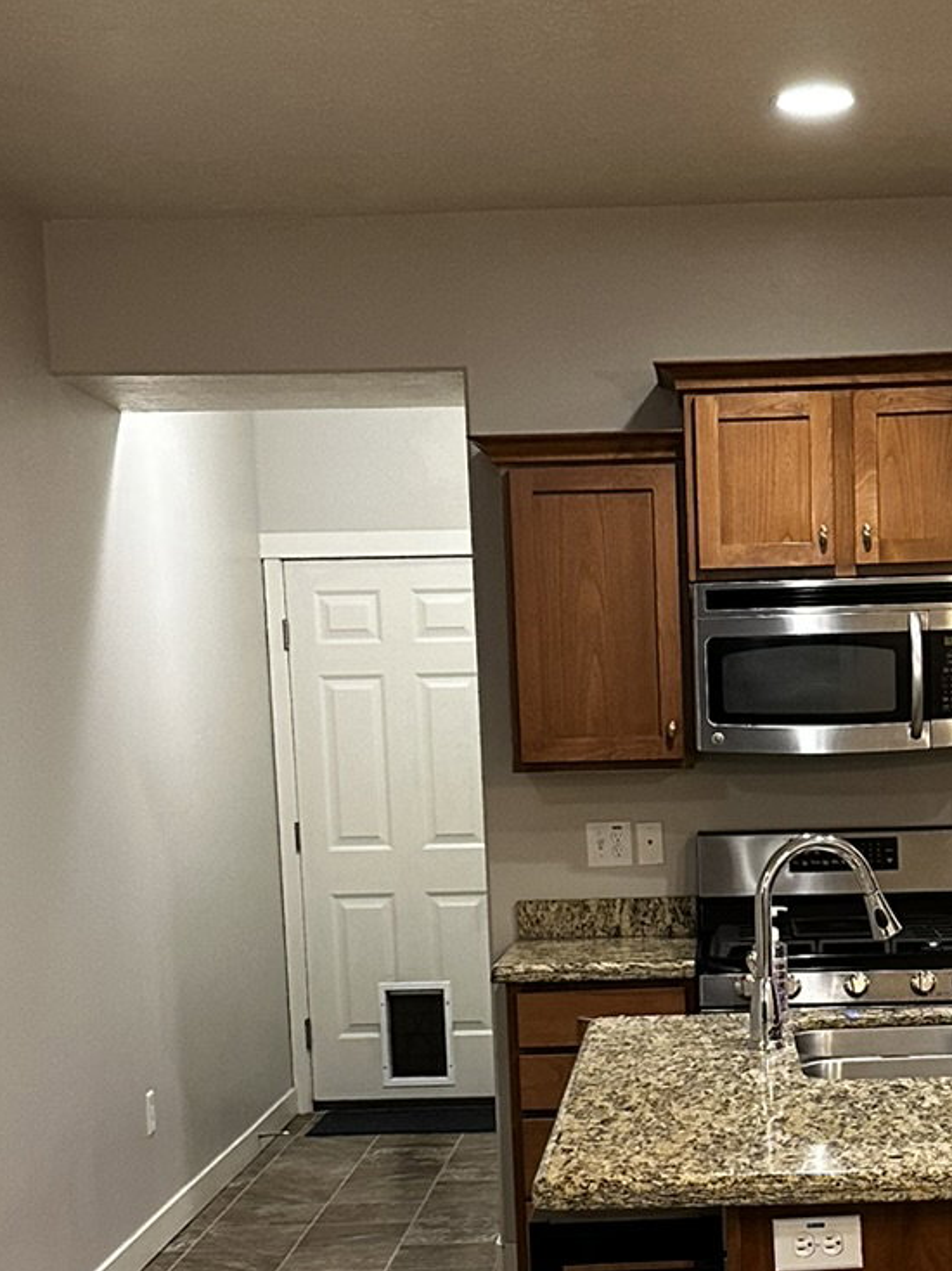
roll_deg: +0.9
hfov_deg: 21.7
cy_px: 1037
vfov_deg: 28.3
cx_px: 741
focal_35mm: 67
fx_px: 2458
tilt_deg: -7.0
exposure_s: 1/60
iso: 400
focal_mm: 6.86
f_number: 1.78
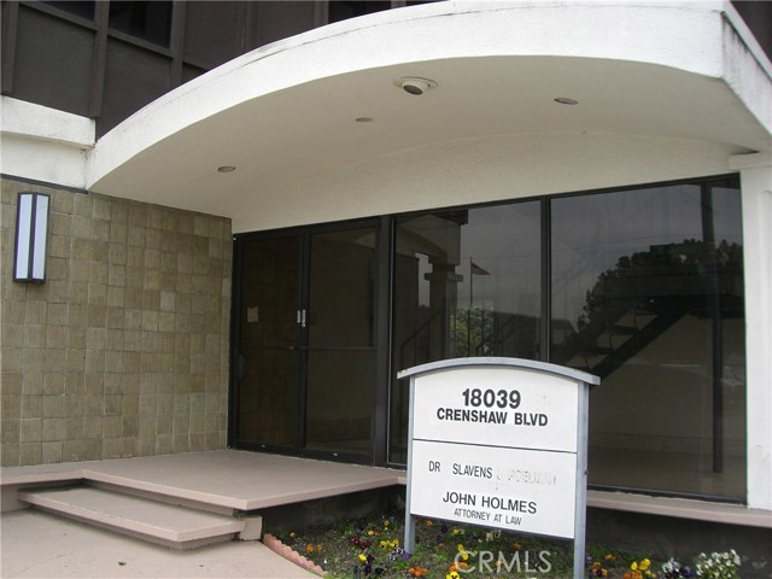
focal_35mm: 38
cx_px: 386
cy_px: 290
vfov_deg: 37.7
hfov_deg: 49.0
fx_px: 847
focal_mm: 6.2
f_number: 4.3
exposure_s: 1/250
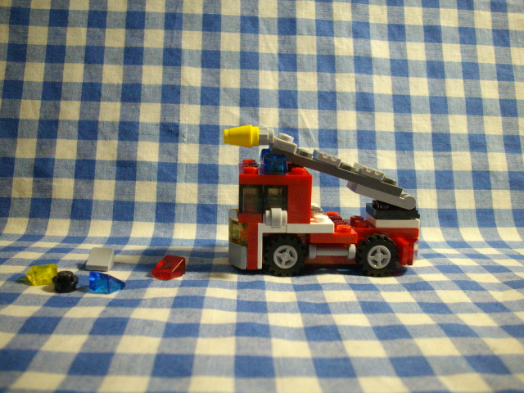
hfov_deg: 50.1
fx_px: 560
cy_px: 196
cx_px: 262
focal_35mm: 37
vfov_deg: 38.7
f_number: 2.8
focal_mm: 6.2
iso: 367
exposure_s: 1/50
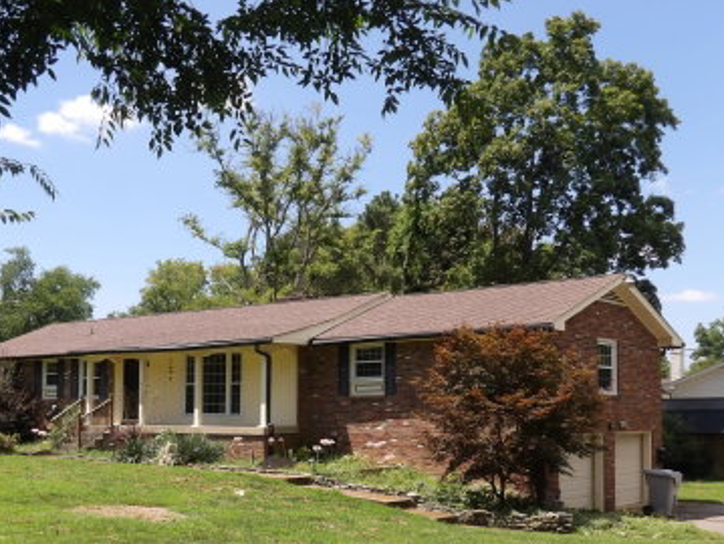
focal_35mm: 47
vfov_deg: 30.6
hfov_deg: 40.3
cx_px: 317
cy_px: 383
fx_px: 984
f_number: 3.6
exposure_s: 1/539
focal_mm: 5.9
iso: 100
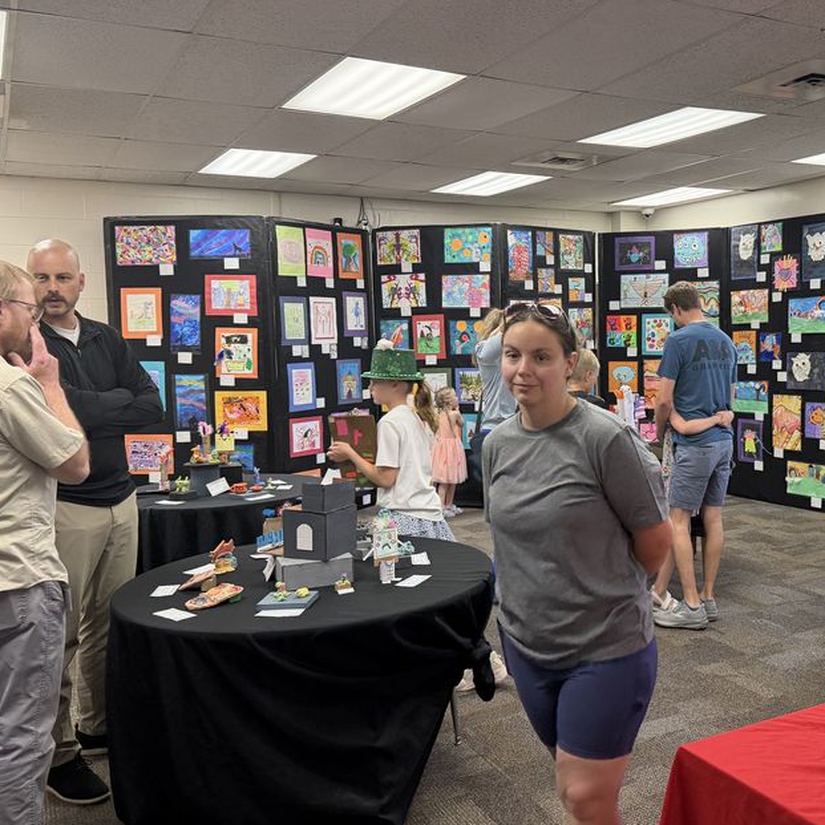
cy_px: 403
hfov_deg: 45.8
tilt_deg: -1.9
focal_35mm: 35
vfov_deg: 47.2
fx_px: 944
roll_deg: +1.3
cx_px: 603
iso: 320
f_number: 1.78
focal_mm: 6.76
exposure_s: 1/120
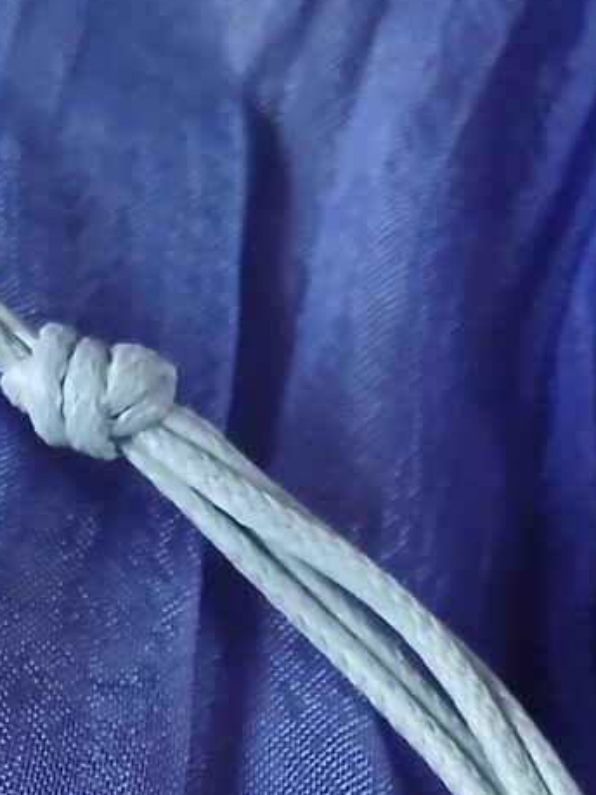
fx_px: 2343
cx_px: 68
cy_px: 965
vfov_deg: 18.2
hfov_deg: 14.4
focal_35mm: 102
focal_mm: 3.98
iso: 250
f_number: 1.8
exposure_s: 1/25
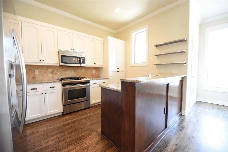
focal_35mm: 14
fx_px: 89
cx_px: 114
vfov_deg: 81.2
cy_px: 76
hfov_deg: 104.2
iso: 2500
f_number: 2.8
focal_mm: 14
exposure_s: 1/160
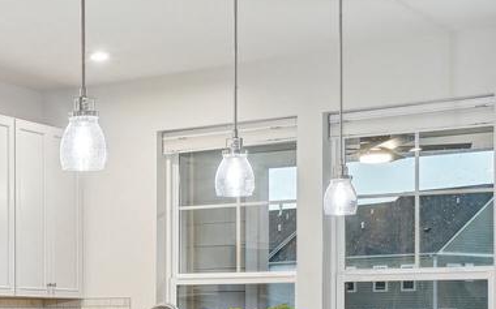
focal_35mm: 88
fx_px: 1189
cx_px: -110
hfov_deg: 21.7
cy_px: 311
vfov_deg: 14.6
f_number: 9
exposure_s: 1/25
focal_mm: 32
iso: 800
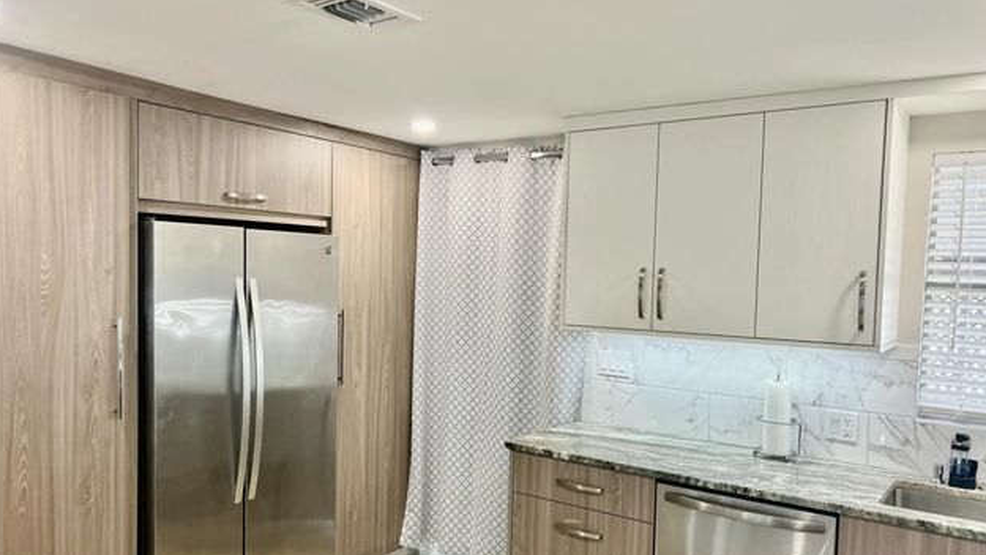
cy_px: 325
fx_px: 758
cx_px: 495
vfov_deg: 40.1
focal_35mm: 29
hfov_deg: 66.0
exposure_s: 1/60
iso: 80
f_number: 1.5
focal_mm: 5.7
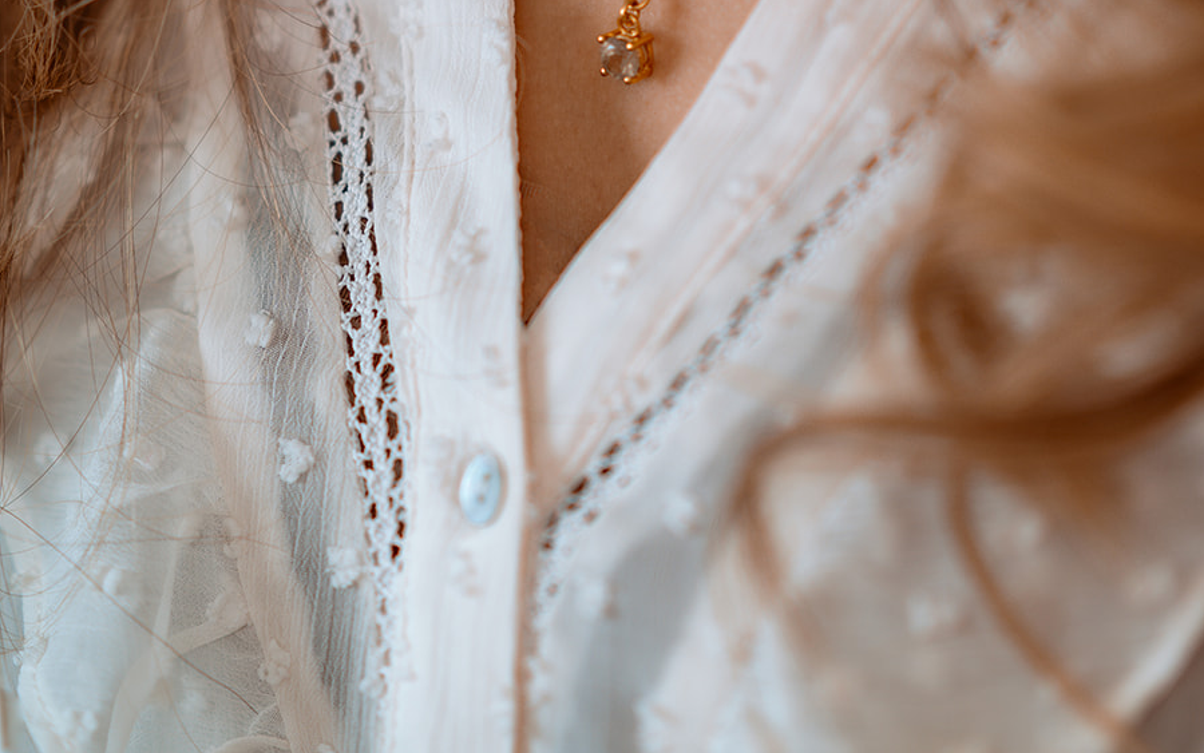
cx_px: 704
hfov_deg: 13.6
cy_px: -198
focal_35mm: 154
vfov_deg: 8.4
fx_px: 5054
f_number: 1.4
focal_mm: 85
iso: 100
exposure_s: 1/250
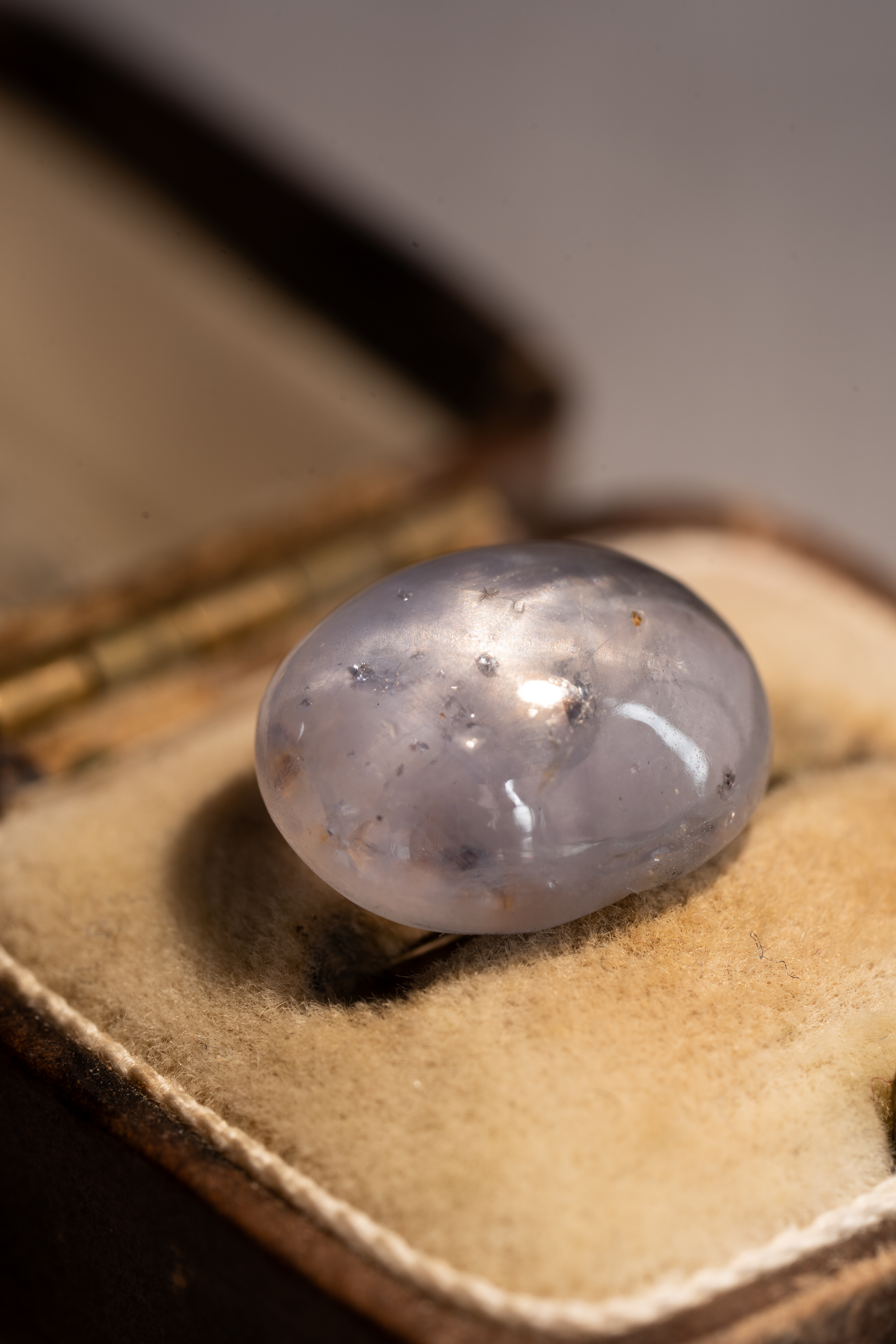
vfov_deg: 22.6
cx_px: 448
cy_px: 672
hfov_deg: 15.2
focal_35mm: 90
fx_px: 3360
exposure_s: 1/10
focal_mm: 90
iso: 100
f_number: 8
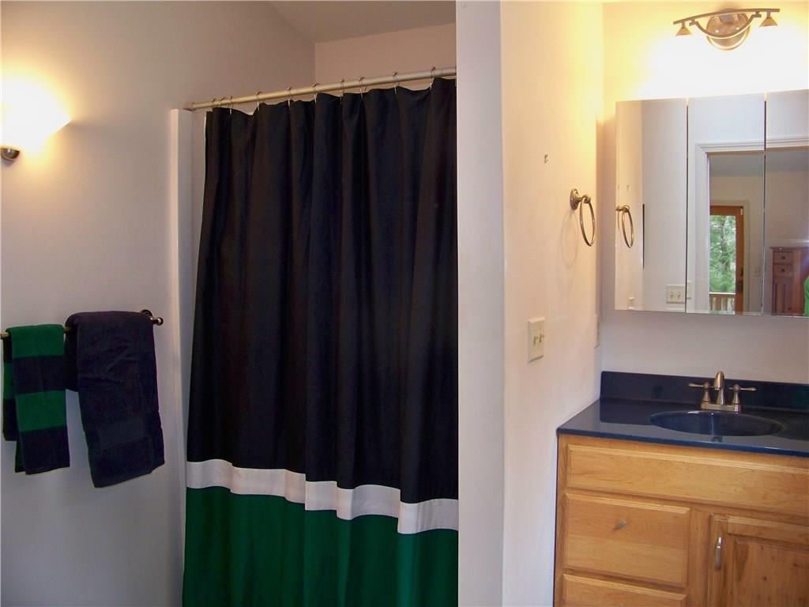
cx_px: 404
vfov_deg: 42.9
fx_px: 771
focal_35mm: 33
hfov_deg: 55.4
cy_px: 304
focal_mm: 5.85
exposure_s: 1/30
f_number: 2.8
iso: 200
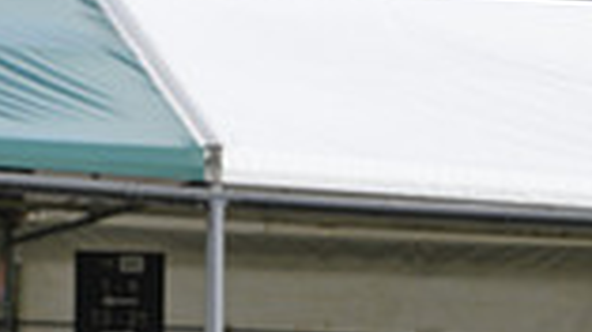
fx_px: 9410
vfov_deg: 2.0
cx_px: 995
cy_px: 517
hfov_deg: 3.6
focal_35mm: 600
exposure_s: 1/800
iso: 400
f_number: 6.3
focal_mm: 155
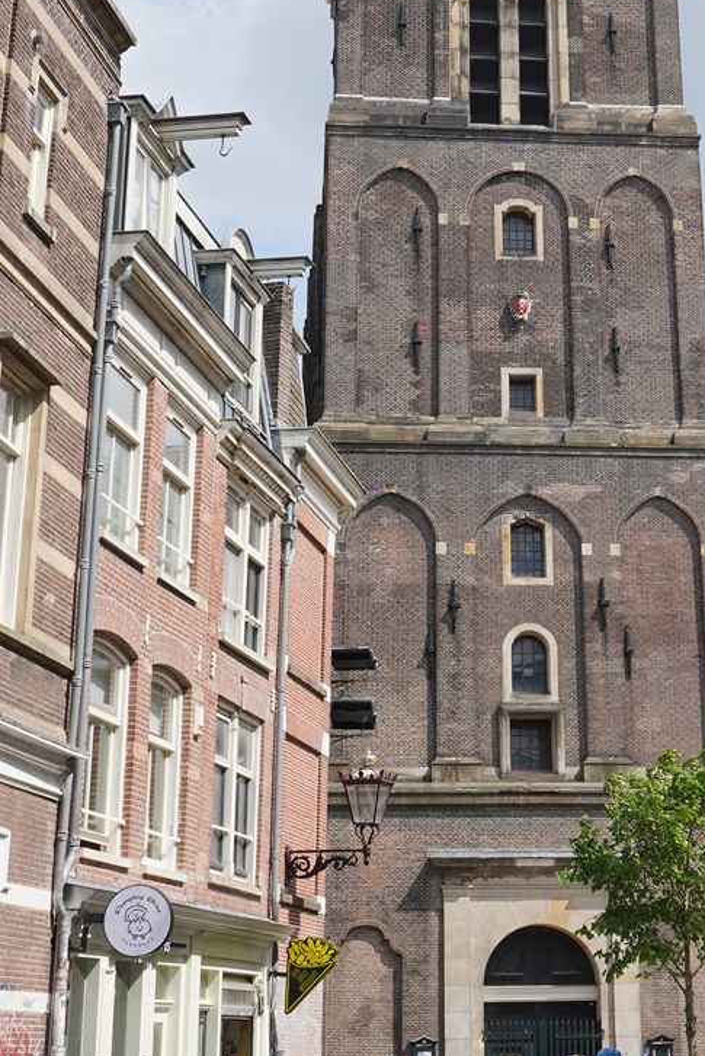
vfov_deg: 30.1
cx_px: 504
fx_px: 1938
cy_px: 296
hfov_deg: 20.5
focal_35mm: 66
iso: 100
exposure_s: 1/100
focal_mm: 24
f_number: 13
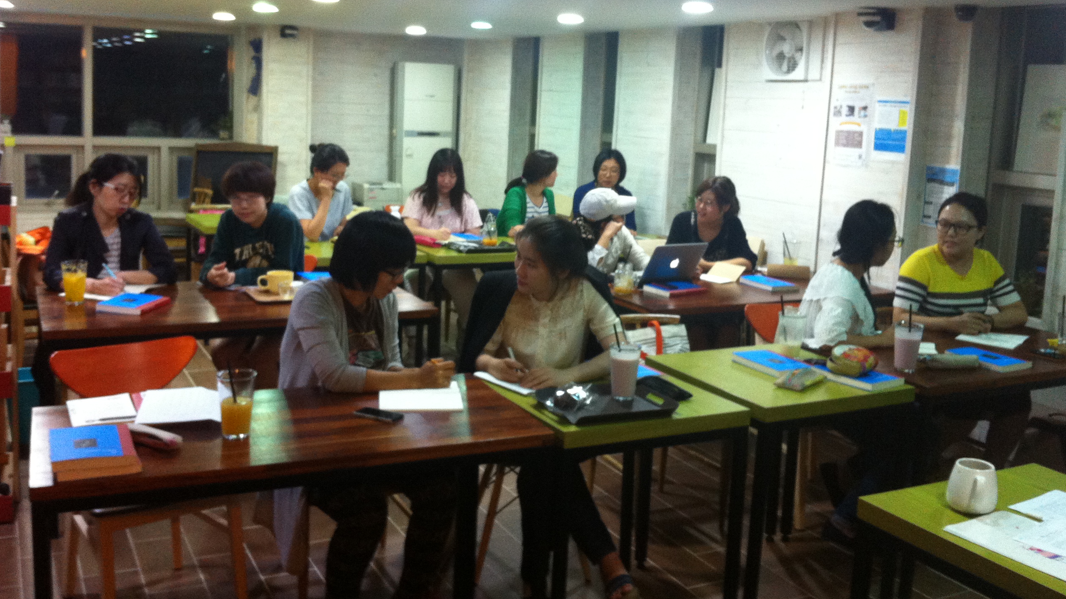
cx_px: 526
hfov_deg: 51.6
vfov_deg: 30.3
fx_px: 1102
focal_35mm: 39
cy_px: 231
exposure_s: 1/15
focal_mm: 3.85
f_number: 2.8
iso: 200
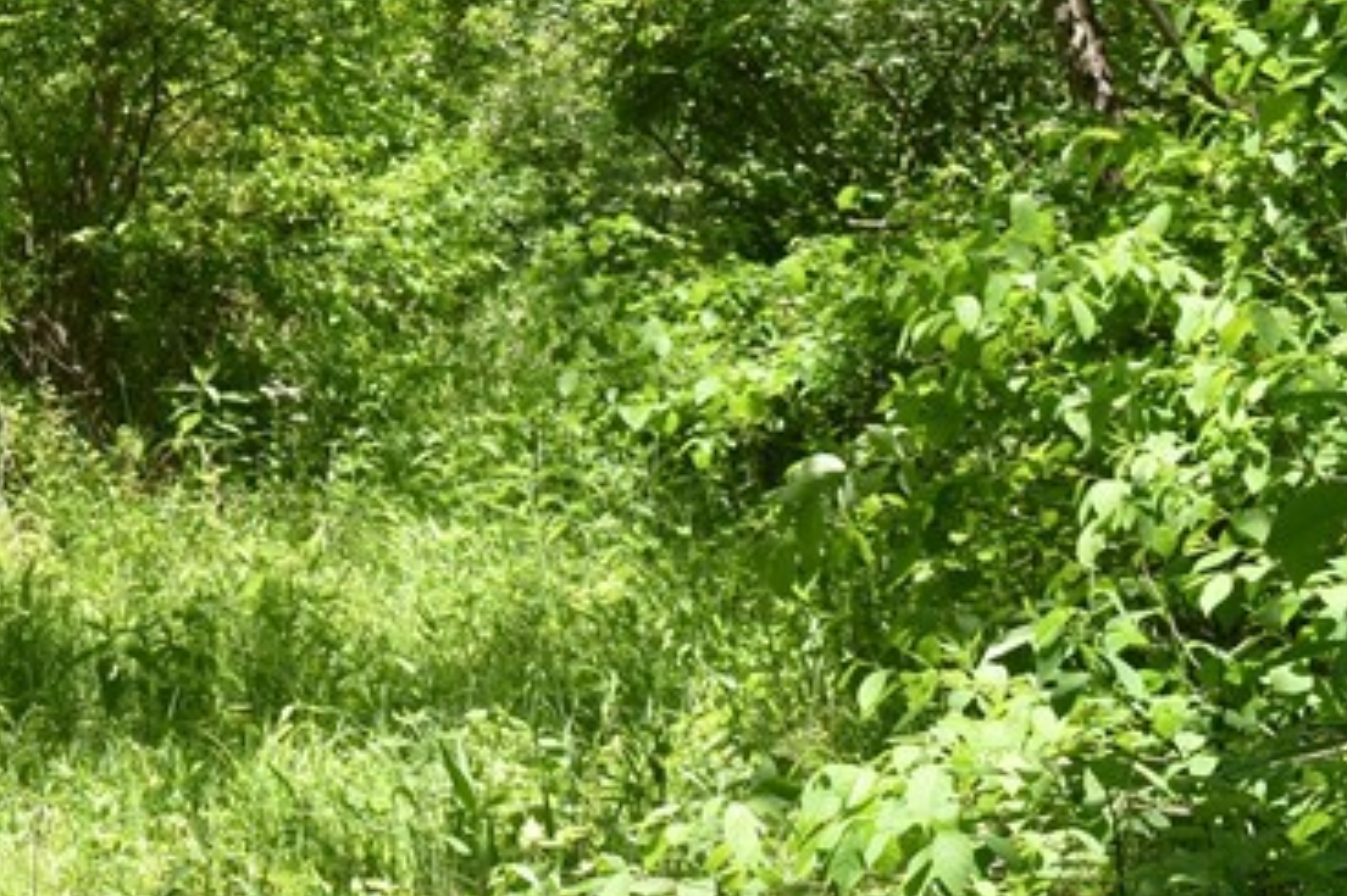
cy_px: -252
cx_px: -326
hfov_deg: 15.3
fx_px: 4805
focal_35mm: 128
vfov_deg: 10.4
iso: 280
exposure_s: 1/250
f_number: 8
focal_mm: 29
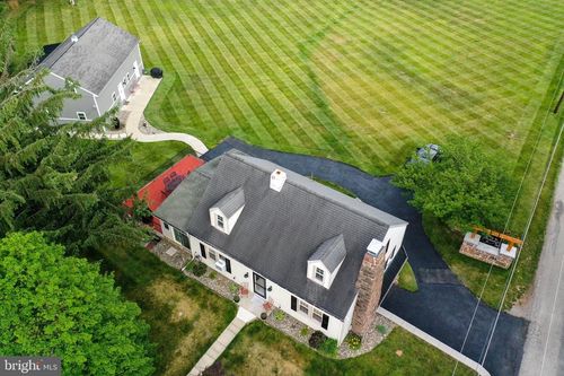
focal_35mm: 28
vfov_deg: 46.4
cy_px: 188
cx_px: 282
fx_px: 438
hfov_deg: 65.5
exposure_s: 1/200
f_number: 3.5
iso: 400
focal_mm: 10.26
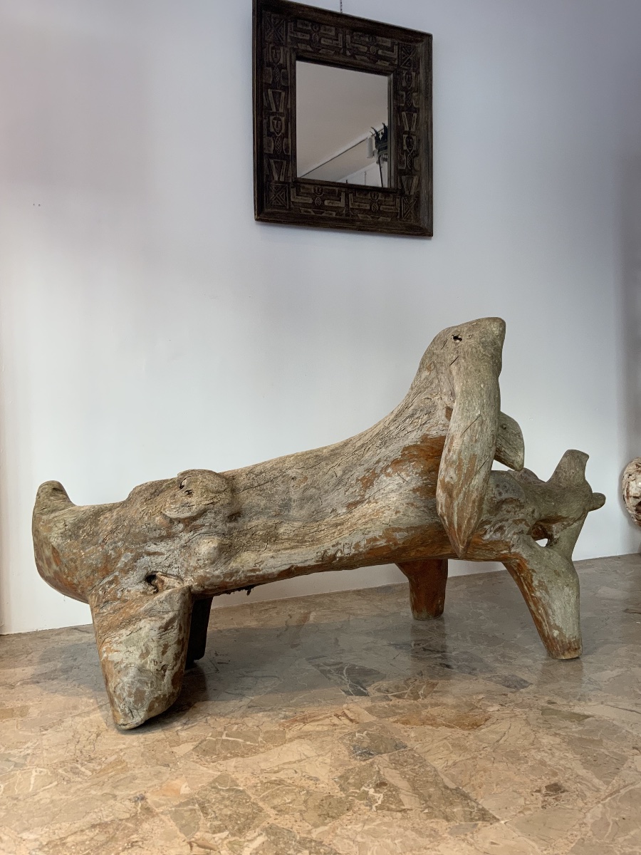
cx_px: 320
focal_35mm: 29
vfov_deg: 61.7
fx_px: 716
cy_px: 428
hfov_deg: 48.2
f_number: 1.8
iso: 32
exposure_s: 1/50
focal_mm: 3
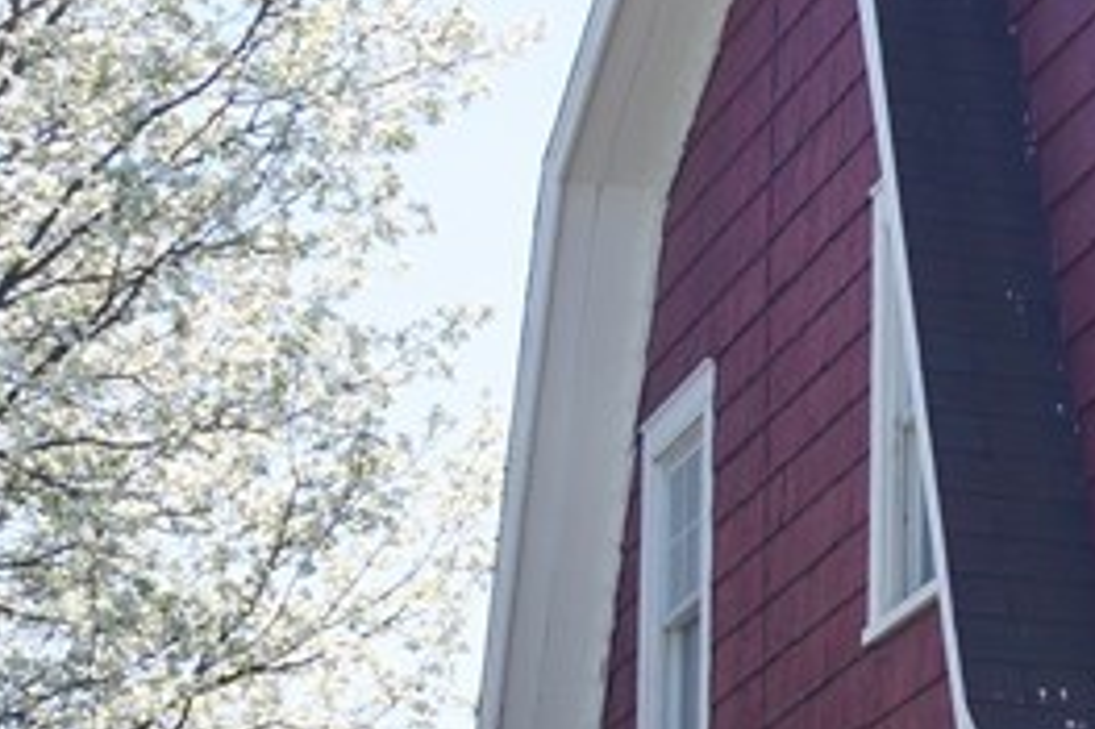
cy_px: 879
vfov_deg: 8.4
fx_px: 4894
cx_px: 2032
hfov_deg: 11.7
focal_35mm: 161
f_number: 8
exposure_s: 1/125
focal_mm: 26
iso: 100
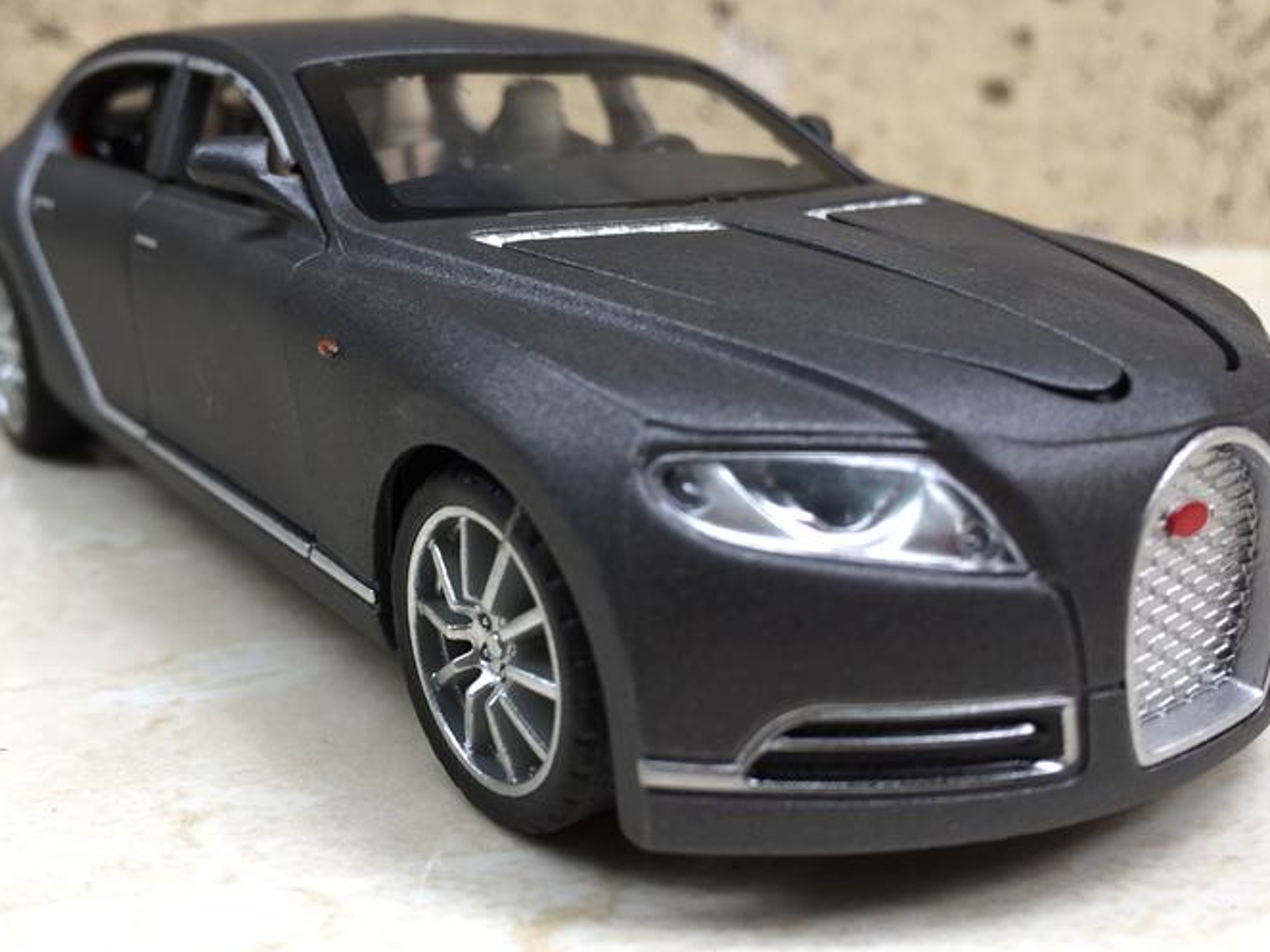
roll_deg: -1.7
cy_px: 444
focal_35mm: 35
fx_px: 1284
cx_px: 624
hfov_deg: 52.6
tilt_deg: -15.9
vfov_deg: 40.7
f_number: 2.2
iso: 32
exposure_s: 1/50
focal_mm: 4.15
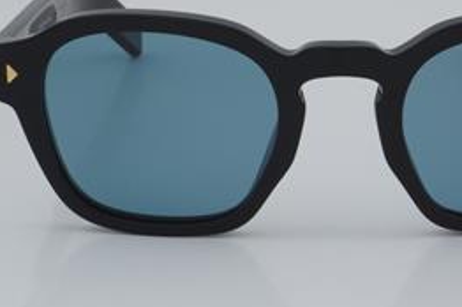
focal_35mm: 126
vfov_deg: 10.9
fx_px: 1612
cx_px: 337
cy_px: 116
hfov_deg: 16.2
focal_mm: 55
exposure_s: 1/4
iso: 100
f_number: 32
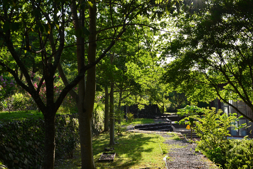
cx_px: 126
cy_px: 84
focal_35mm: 40
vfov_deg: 33.4
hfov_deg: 48.5
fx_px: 281
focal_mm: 40
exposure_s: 1/500
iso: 1600
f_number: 11
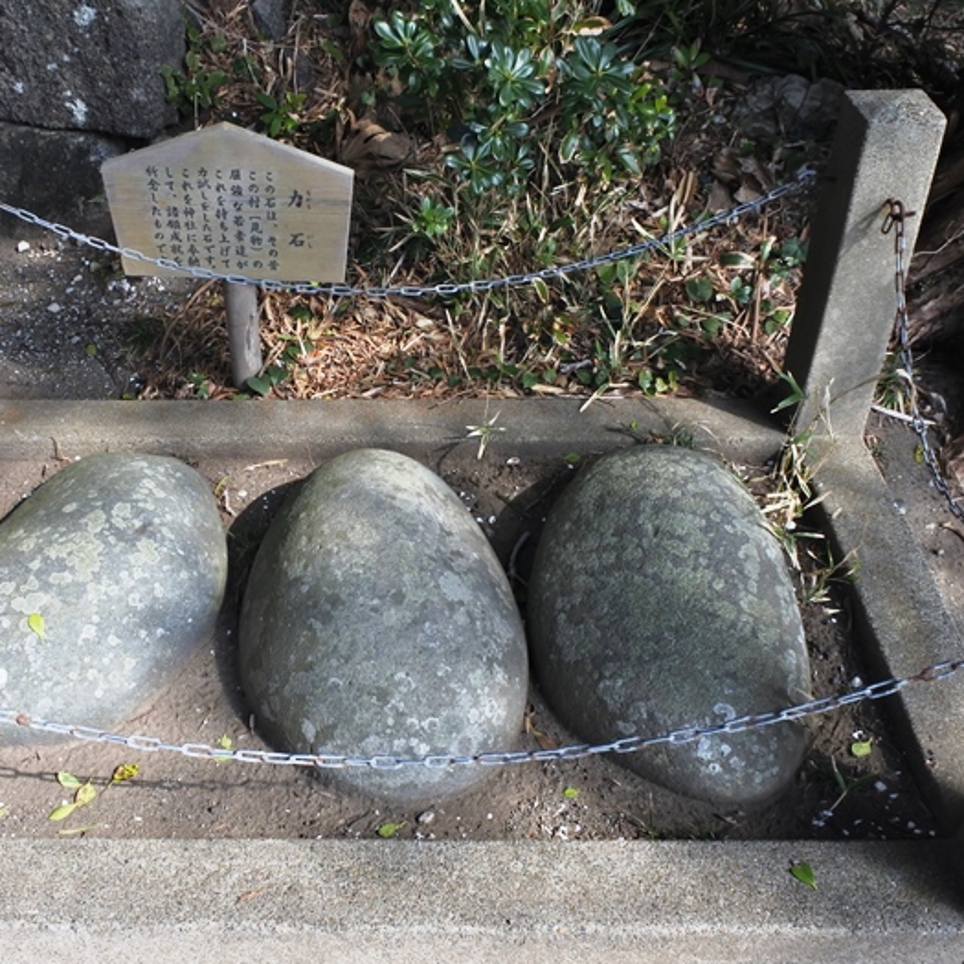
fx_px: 1197
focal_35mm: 38
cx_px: 389
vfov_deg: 43.9
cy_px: 477
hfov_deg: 43.7
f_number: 7.1
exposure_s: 1/400
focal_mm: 11
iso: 360
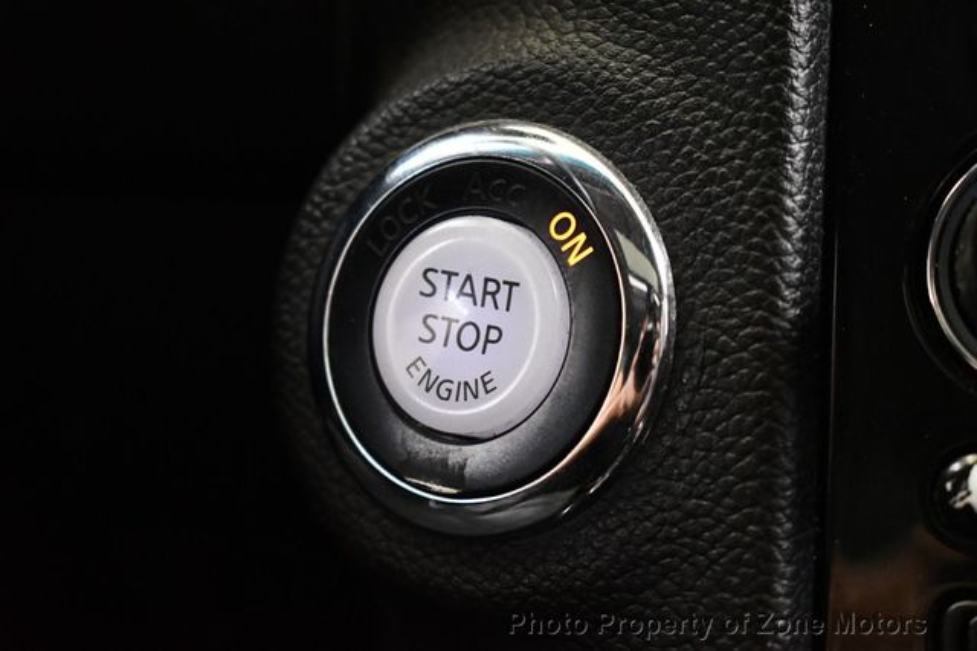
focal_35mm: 69
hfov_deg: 29.3
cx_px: 488
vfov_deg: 19.7
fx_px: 1872
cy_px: 326
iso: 6400
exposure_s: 1/60
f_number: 5.3
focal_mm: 46
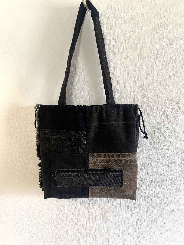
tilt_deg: -10.2
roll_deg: +0.1
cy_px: 122
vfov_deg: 67.3
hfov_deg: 53.1
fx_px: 184
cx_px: 92
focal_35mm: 26
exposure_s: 1/60
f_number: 1.8
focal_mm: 4.25
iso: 200
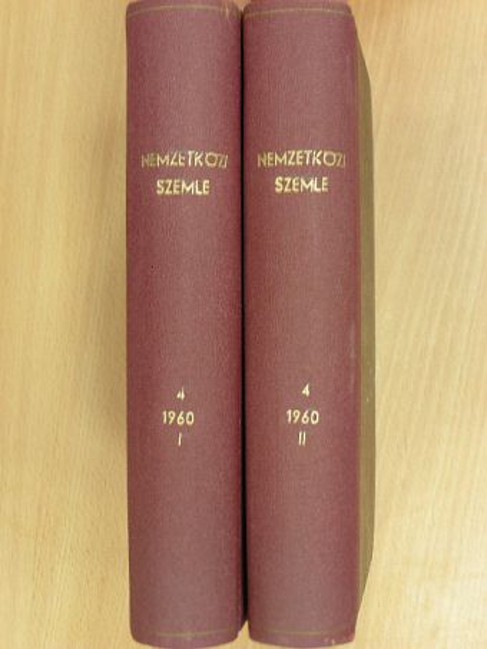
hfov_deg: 30.3
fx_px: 900
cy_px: 324
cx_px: 244
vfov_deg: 39.6
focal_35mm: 48
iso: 100
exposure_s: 1/6.3
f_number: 3.5
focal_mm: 8
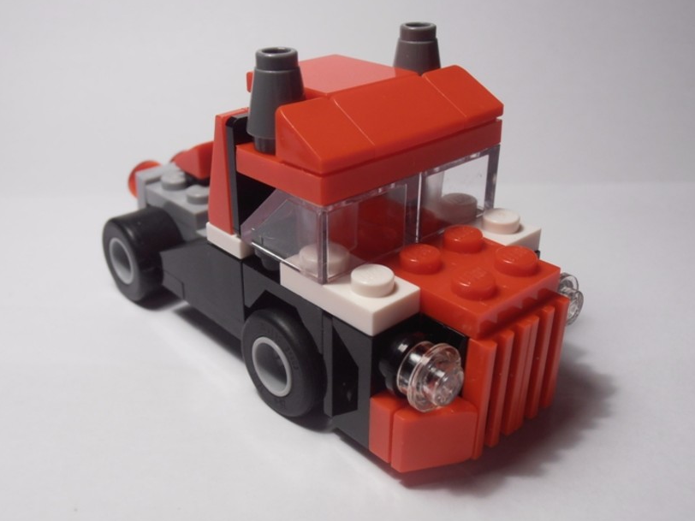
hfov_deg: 45.7
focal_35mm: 41
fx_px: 823
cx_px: 315
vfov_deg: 35.1
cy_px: 266
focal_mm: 6.61
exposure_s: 1/40
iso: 80
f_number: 3.9
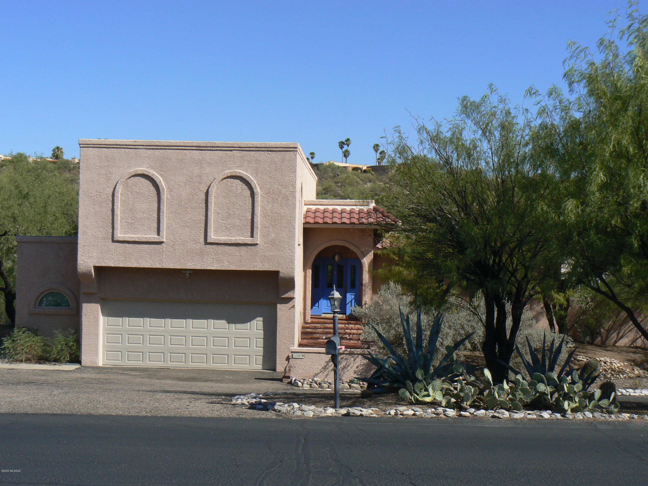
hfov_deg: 38.2
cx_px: 324
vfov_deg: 29.1
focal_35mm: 50
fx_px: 936
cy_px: 243
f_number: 7.1
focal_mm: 8.3
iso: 80
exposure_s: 1/500
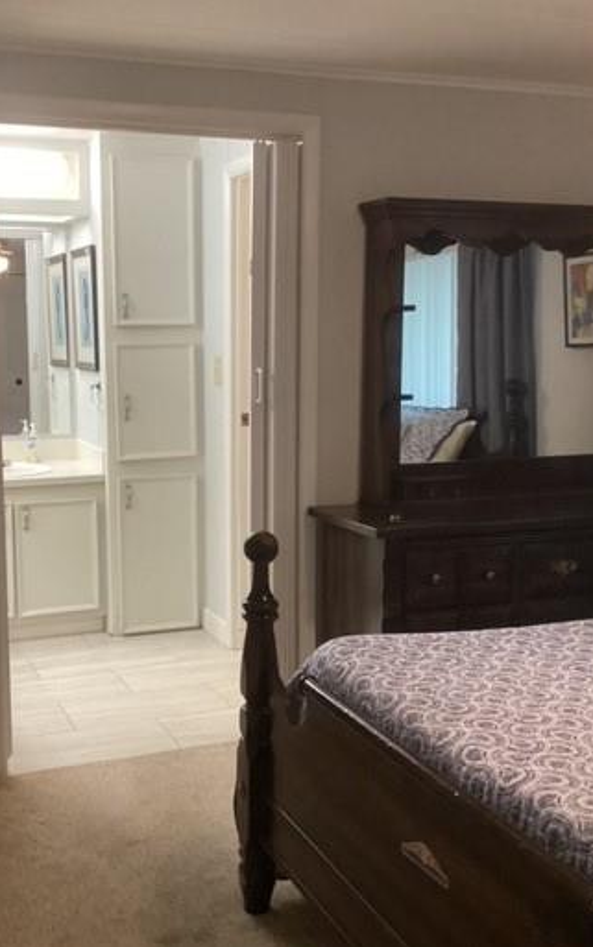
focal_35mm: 41
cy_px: 471
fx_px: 1059
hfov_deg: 31.0
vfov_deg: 48.2
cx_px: 200
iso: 320
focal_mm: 3.3
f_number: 2.4
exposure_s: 1/60
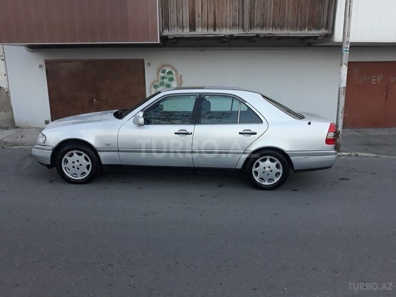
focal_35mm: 27
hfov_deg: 65.3
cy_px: 148
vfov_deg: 51.4
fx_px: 309
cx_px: 198
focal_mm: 3.71
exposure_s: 1/100
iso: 80
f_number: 1.7
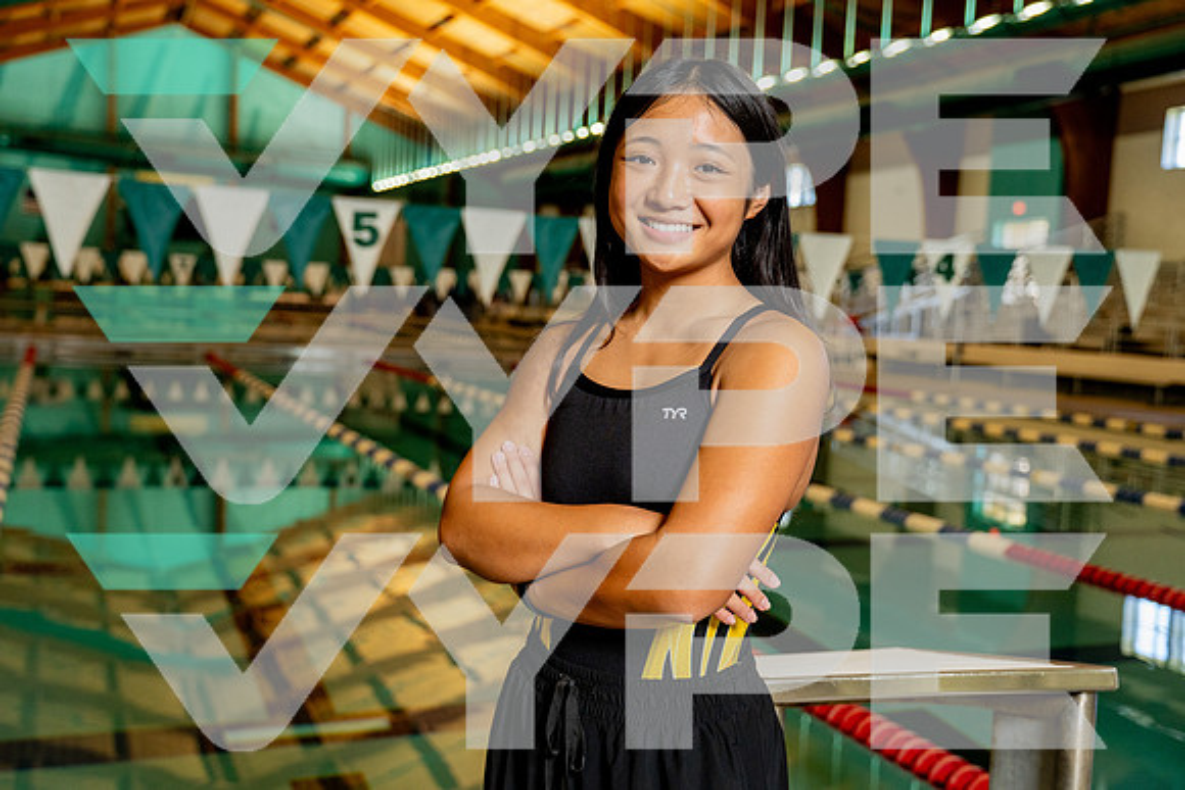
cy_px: 395
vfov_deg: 31.9
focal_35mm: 42
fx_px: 1383
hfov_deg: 46.4
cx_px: 592
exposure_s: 1/250
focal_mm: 42
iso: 1600
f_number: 4
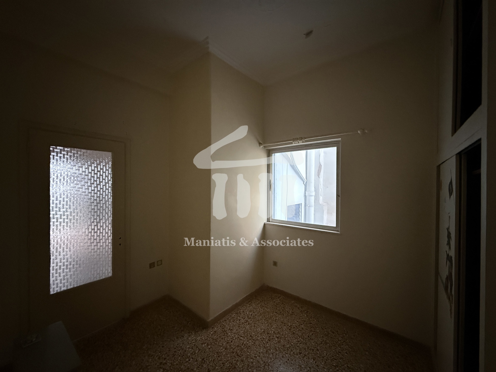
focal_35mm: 14
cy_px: 186
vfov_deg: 85.7
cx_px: 248
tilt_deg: +0.1
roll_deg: -0.5
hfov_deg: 102.1
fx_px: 201
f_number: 2.2
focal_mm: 2.22
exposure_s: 1/60
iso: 800
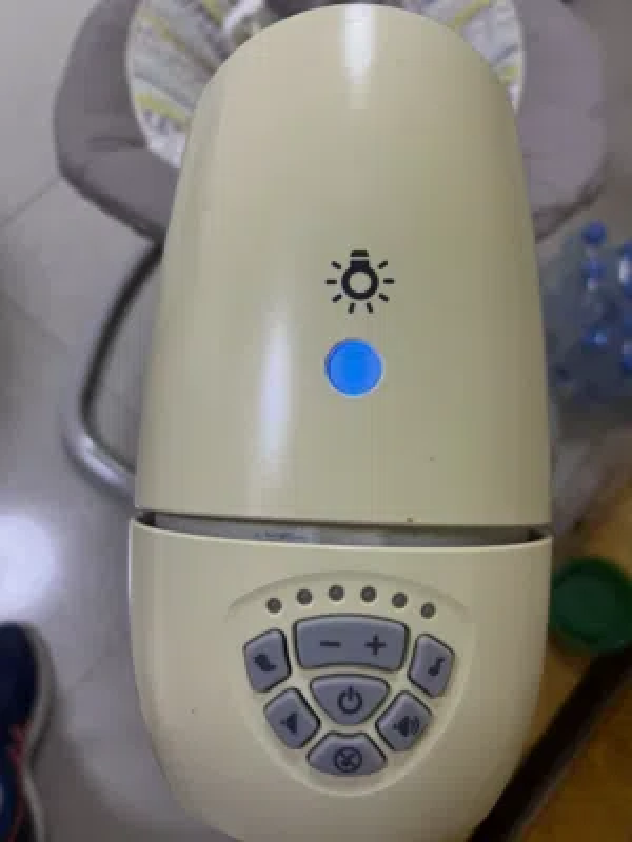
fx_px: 633
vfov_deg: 67.3
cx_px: 316
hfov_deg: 53.1
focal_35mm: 26
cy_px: 421
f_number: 1.5
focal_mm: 5.7
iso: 200
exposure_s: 1/50
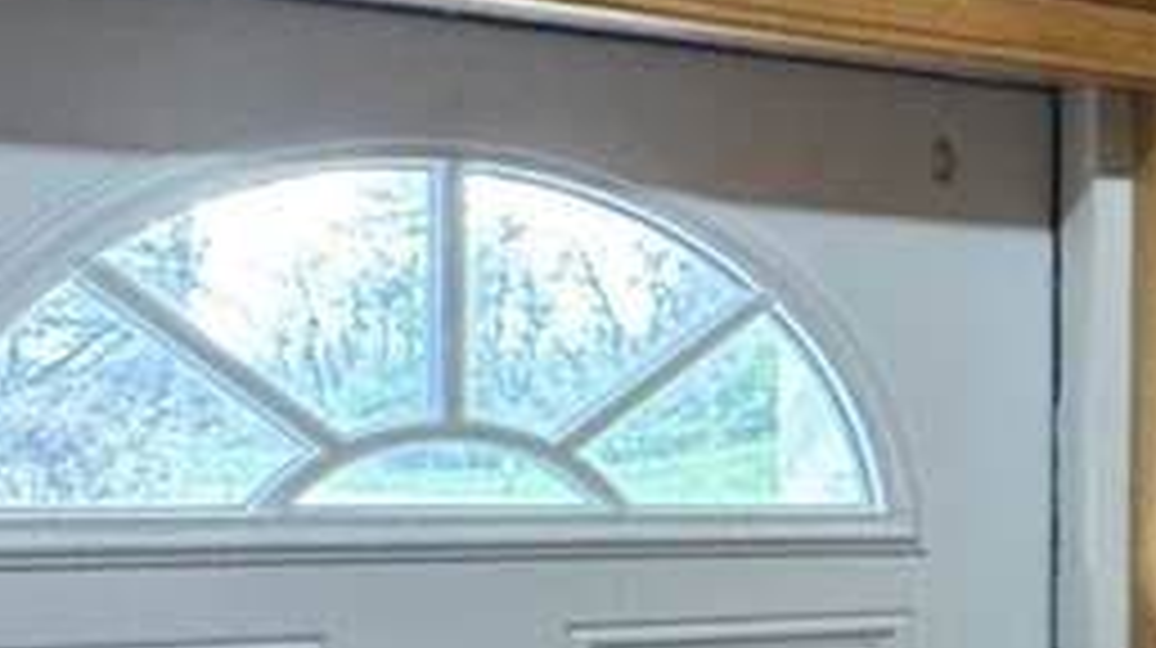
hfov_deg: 18.2
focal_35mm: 76
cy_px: 646
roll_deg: -0.6
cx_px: 2334
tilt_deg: -3.1
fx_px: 2327
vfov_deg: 15.6
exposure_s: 1/60
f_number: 2.2
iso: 250
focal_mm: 2.22
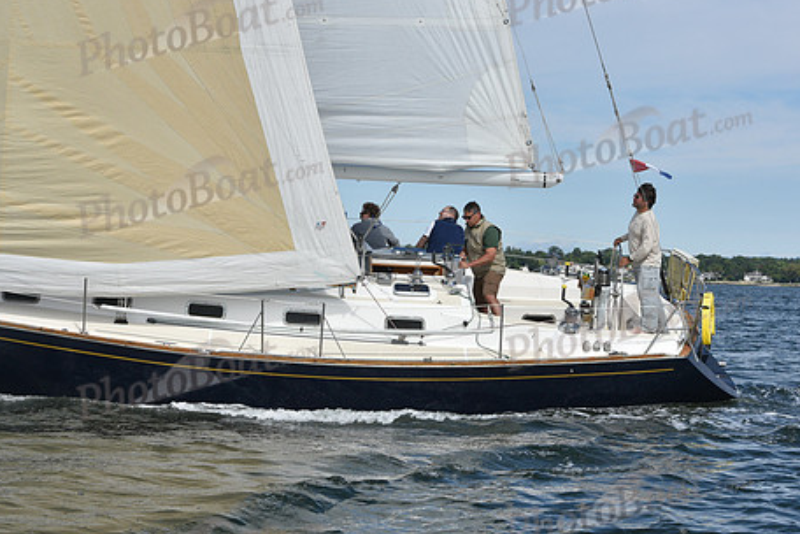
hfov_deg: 22.9
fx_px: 1978
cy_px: 259
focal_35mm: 89
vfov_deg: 15.4
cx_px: 416
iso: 320
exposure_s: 1/1000
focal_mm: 70
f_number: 10
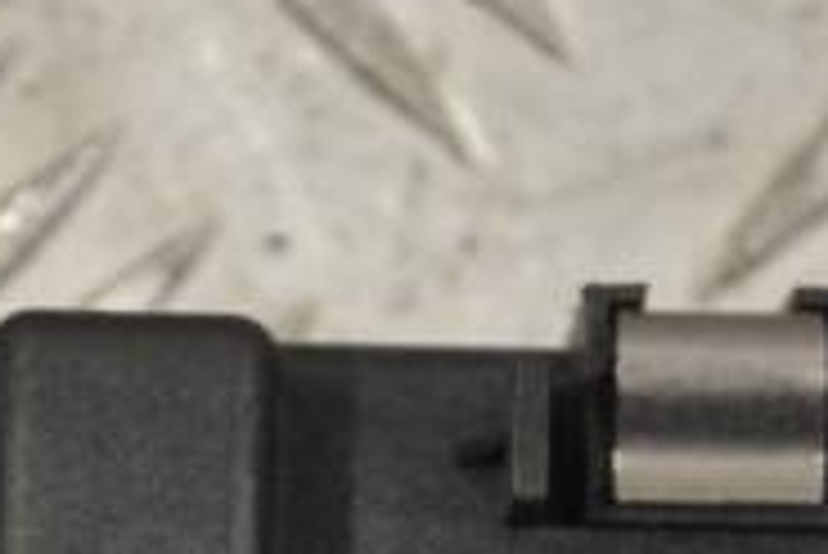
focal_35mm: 269
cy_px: 829
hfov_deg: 7.7
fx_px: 6183
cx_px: 279
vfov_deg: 5.1
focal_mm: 55
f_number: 5.6
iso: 400
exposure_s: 1/80
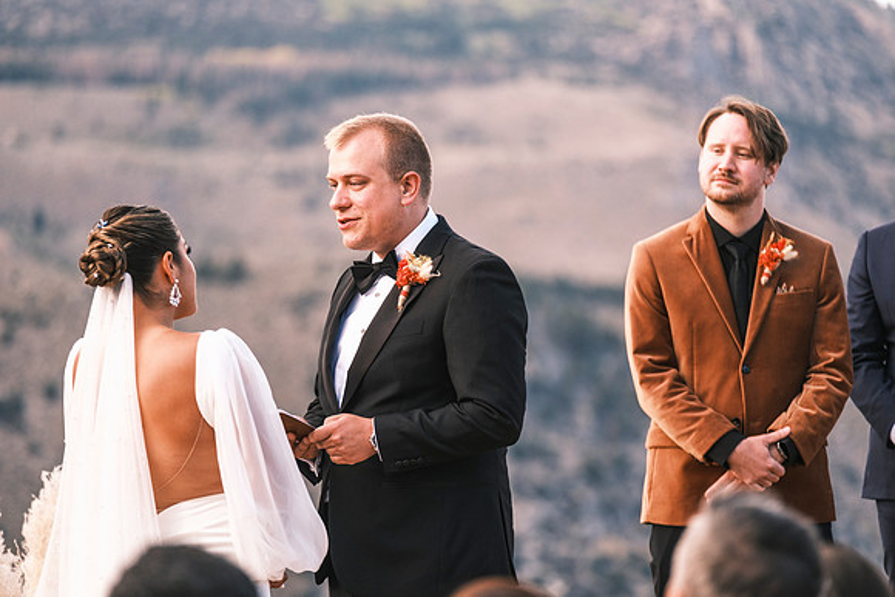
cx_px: 448
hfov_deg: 9.8
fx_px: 5222
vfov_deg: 6.5
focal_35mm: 210
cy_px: 298
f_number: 2.8
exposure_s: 1/950
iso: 400
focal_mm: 140
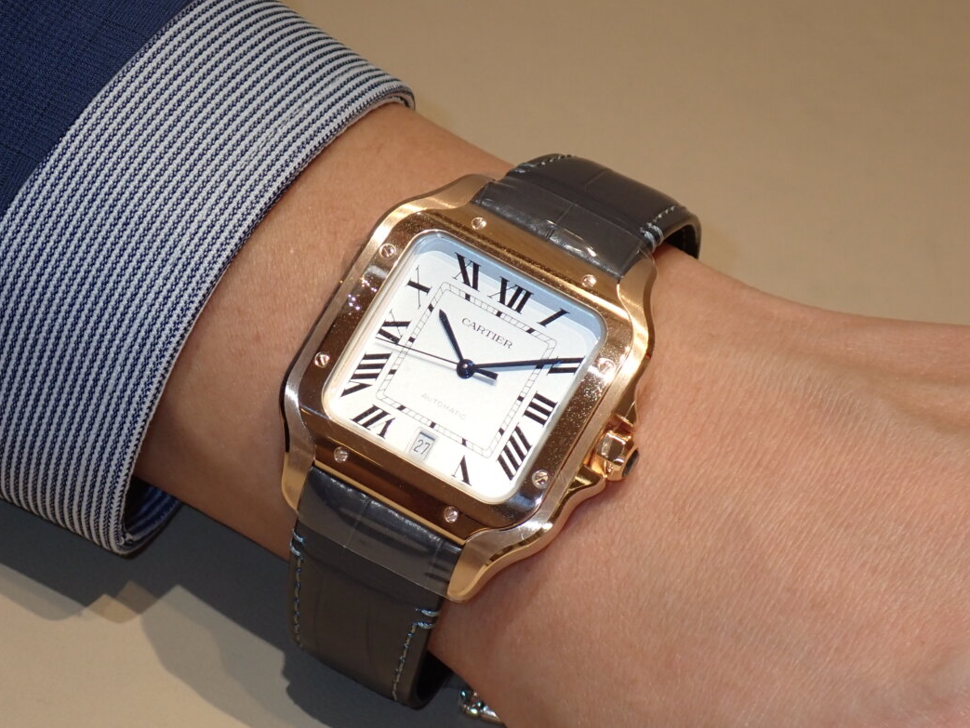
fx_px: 3224
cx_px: 428
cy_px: 417
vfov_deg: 12.9
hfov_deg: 17.1
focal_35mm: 115
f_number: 4.9
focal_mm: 18
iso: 200
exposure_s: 1/100
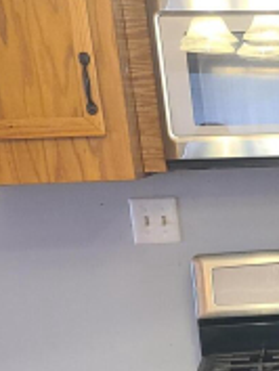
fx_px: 1052
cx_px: 476
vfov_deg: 18.4
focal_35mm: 98
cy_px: 504
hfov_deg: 13.7
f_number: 1.8
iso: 400
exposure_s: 1/40
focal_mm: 5.4
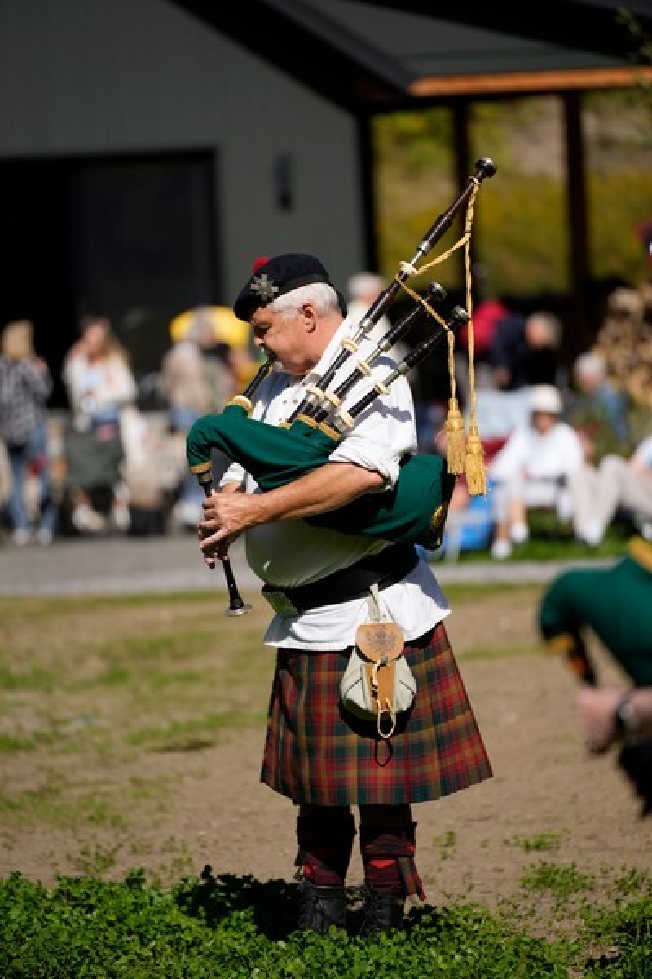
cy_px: 490
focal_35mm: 180
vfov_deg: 11.4
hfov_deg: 7.6
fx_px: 4890
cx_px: 326
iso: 100
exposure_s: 1/2500
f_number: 2.8
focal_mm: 180
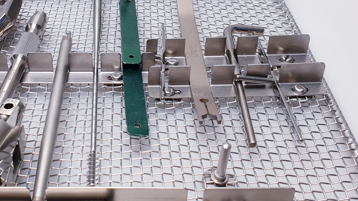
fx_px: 475
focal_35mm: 50
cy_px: 64
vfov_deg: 23.8
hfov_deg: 40.7
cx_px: 116
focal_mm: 4.3
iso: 64
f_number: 2.4
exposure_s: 1/100
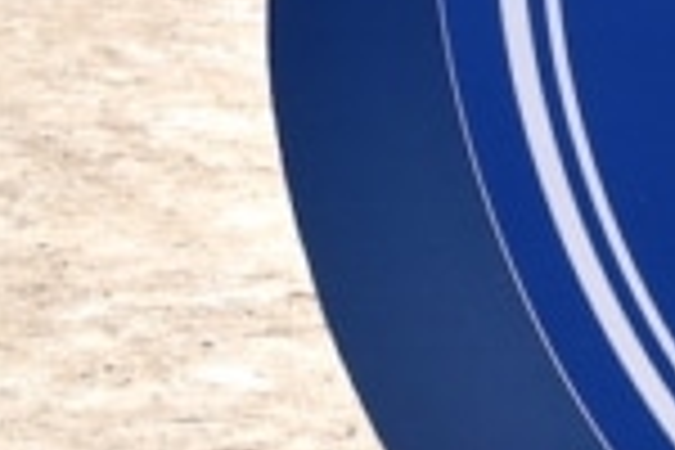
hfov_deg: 7.7
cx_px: 1017
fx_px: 4950
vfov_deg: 5.2
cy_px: 202
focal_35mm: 264
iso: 200
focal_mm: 44
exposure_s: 1/200
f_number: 16
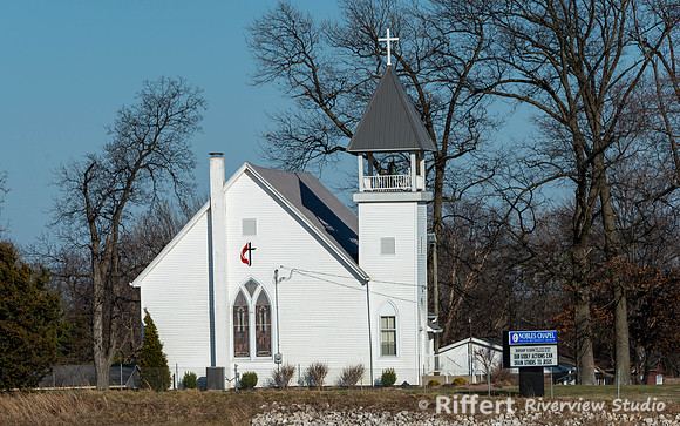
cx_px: 335
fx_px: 4764
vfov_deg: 5.1
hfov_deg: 8.2
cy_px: 266
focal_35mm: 257
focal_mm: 200
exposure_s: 1/400
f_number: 10
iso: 100
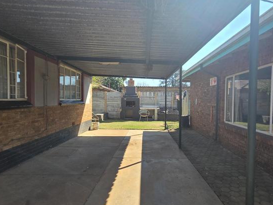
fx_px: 150
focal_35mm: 19
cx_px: 147
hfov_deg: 84.5
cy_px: 104
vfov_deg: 68.7
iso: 40
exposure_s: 1/1070
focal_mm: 2.2
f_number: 1.9
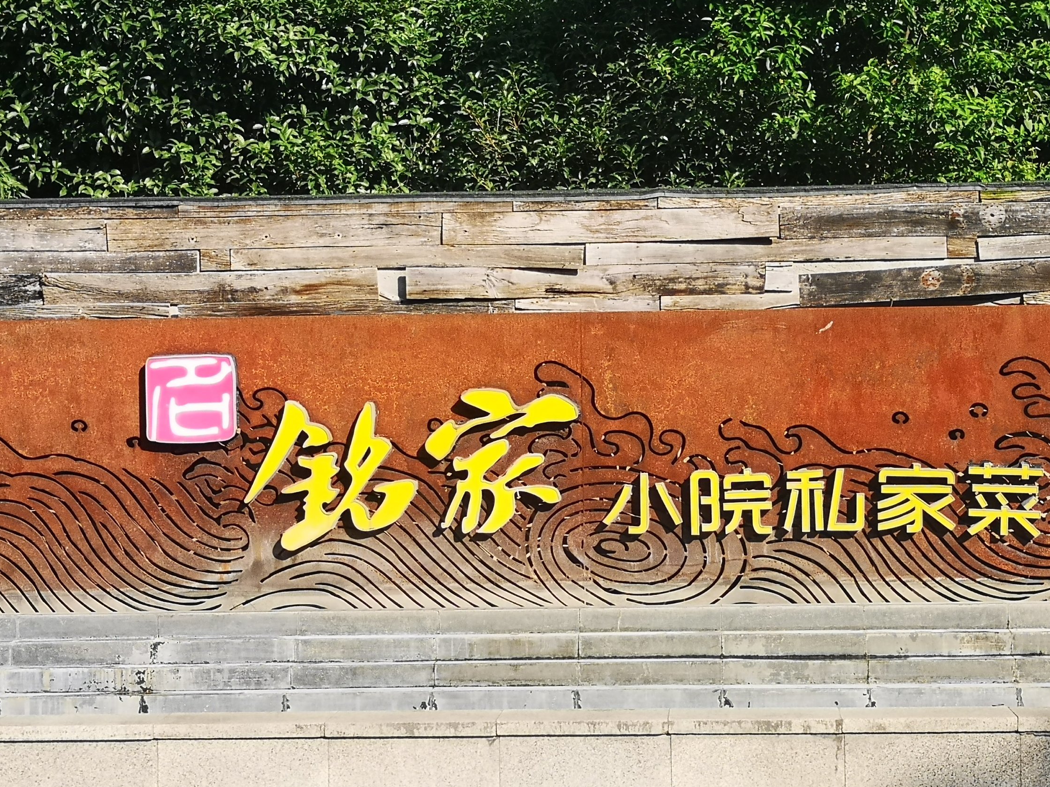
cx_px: 619
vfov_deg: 19.4
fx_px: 2305
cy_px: 401
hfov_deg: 25.6
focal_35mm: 76
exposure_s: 1/1111
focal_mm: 3.95
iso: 50
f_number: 1.8
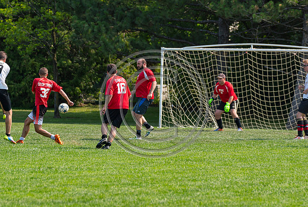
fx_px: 2006
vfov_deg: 5.9
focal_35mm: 234
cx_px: 143
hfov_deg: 8.8
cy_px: 97
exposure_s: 1/3200
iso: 400
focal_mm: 130
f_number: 3.2
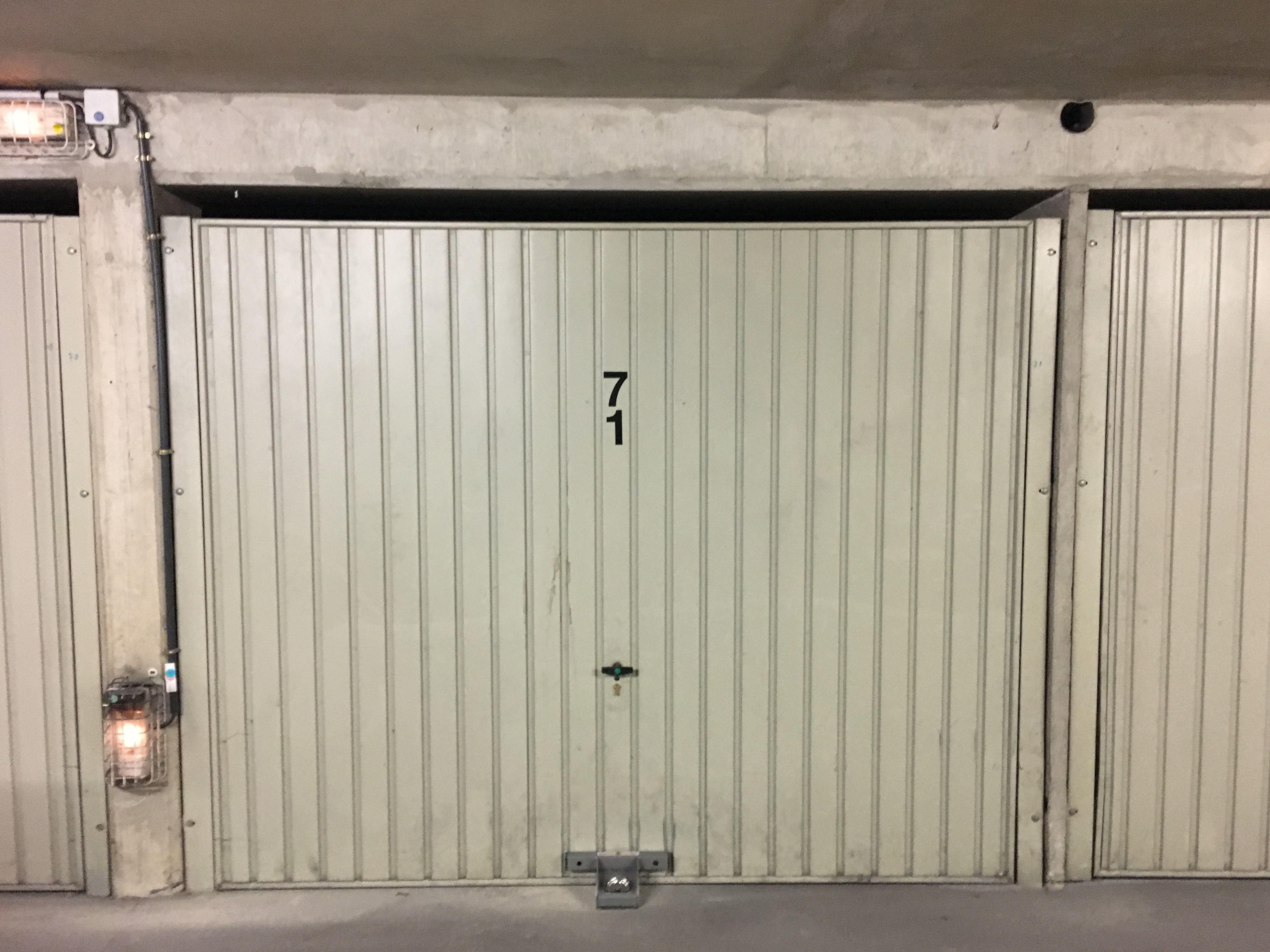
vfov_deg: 46.8
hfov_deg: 60.0
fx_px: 1101
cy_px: 476
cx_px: 648
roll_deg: -0.5
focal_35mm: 30
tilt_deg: -6.9
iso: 250
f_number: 2.2
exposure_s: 1/17
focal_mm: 4.15
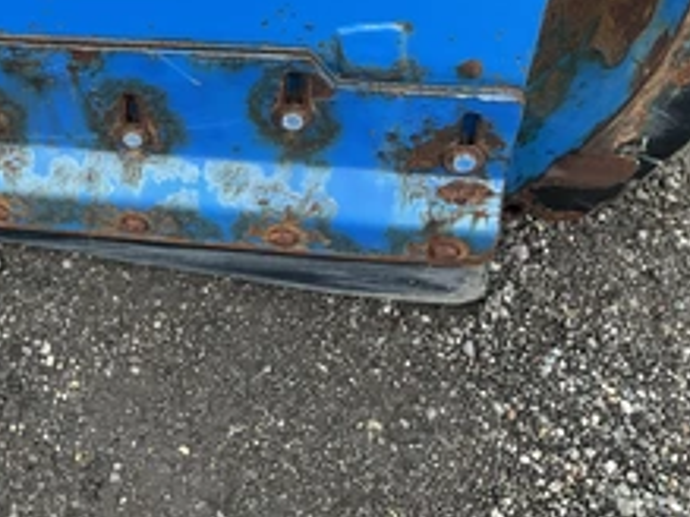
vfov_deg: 27.0
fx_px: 1056
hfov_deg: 34.7
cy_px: 110
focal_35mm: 53
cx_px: 104
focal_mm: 3
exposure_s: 1/122
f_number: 1.8
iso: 32
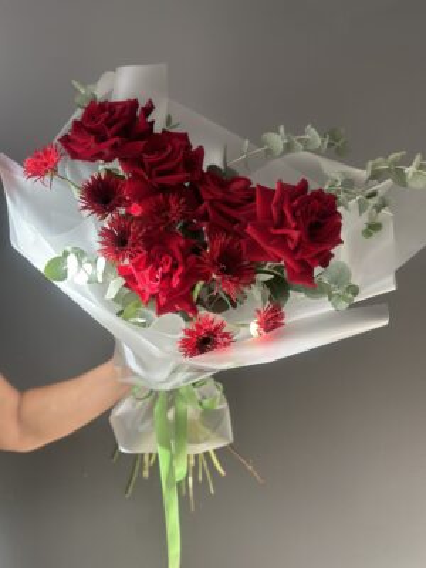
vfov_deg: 39.7
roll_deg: +0.6
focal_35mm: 48
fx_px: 788
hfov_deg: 30.3
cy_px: 284
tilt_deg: -8.8
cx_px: 213
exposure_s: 1/205
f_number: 1.78
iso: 80
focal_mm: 6.86
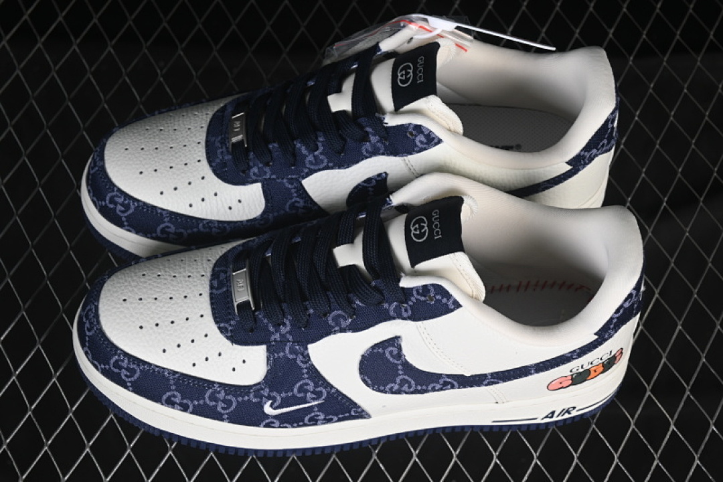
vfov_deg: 18.2
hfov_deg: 27.0
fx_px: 1506
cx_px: 362
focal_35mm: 75
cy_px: 241
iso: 160
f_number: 7.1
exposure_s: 1/80
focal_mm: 50
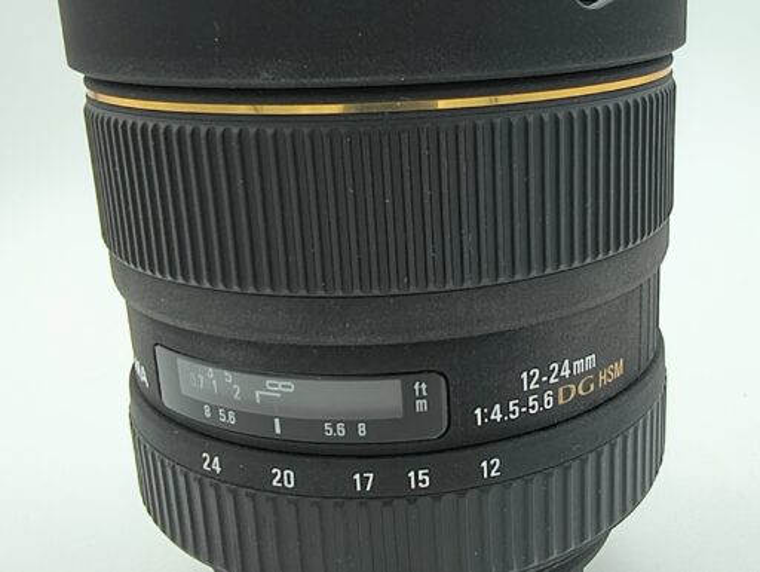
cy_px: 286
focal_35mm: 24
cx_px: 380
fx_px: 527
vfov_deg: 56.9
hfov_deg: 71.5
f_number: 2
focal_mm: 1.83
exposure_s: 1/100
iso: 164
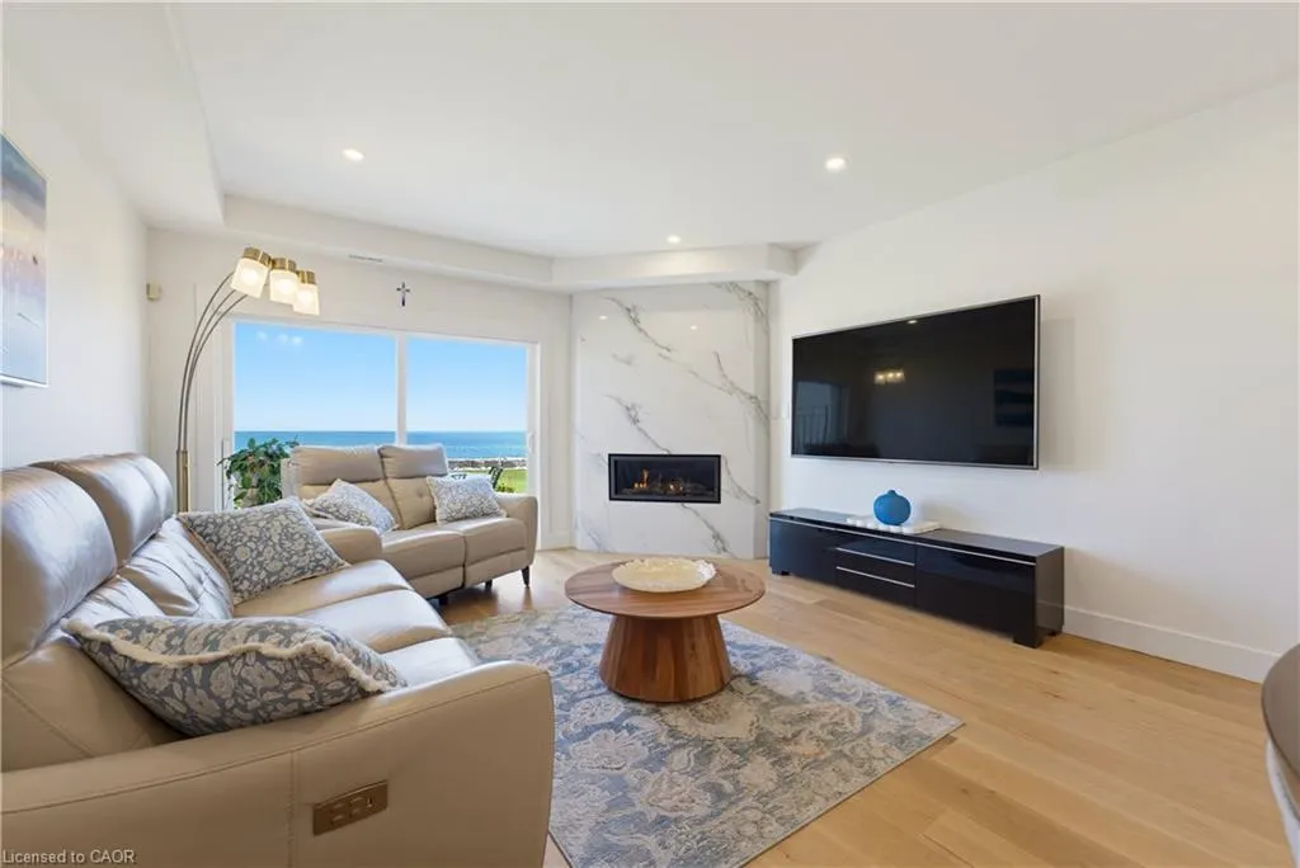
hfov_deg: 104.2
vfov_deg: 81.3
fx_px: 506
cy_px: 434
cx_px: 650
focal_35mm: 14
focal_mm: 14
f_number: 10
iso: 800
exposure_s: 1/13
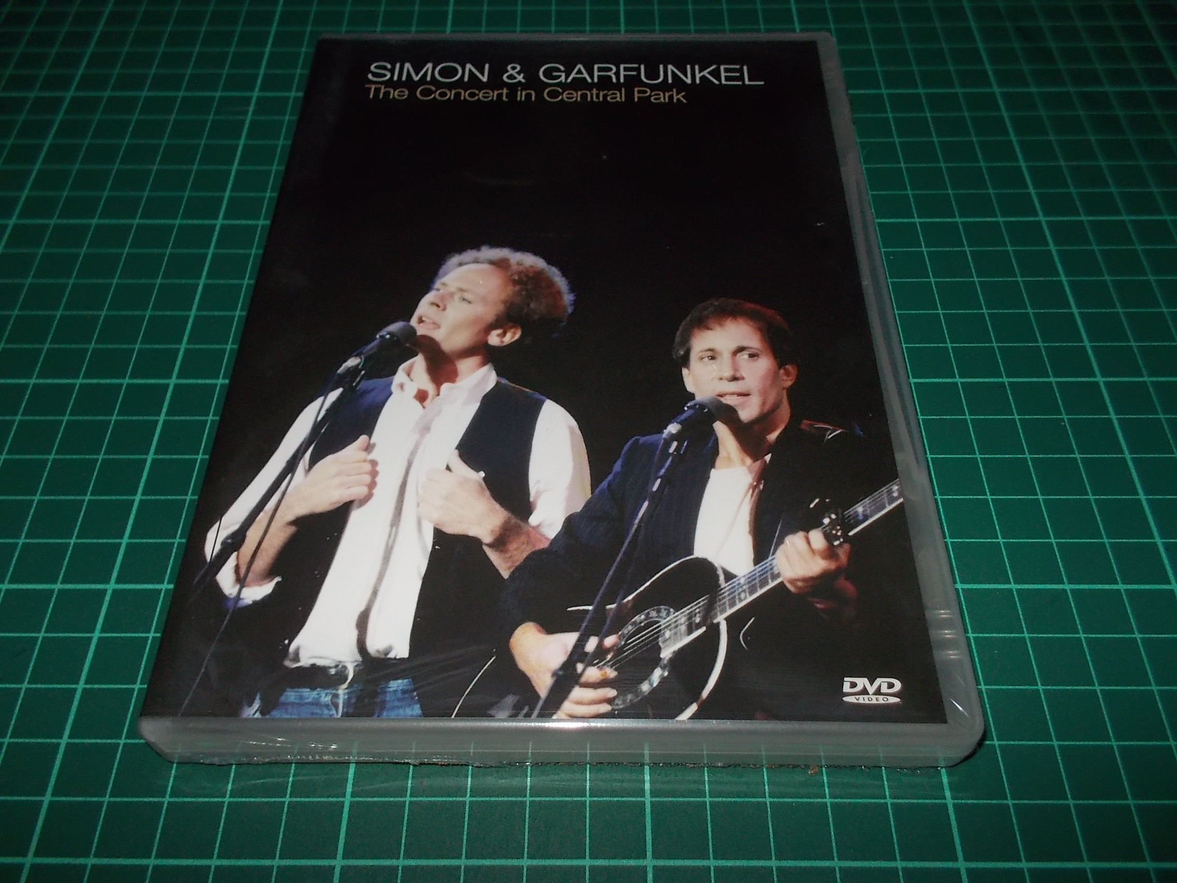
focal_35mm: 29
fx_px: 986
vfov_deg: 48.2
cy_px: 442
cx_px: 588
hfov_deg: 61.7
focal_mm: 4.1
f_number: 3.3
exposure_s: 1/30
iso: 200
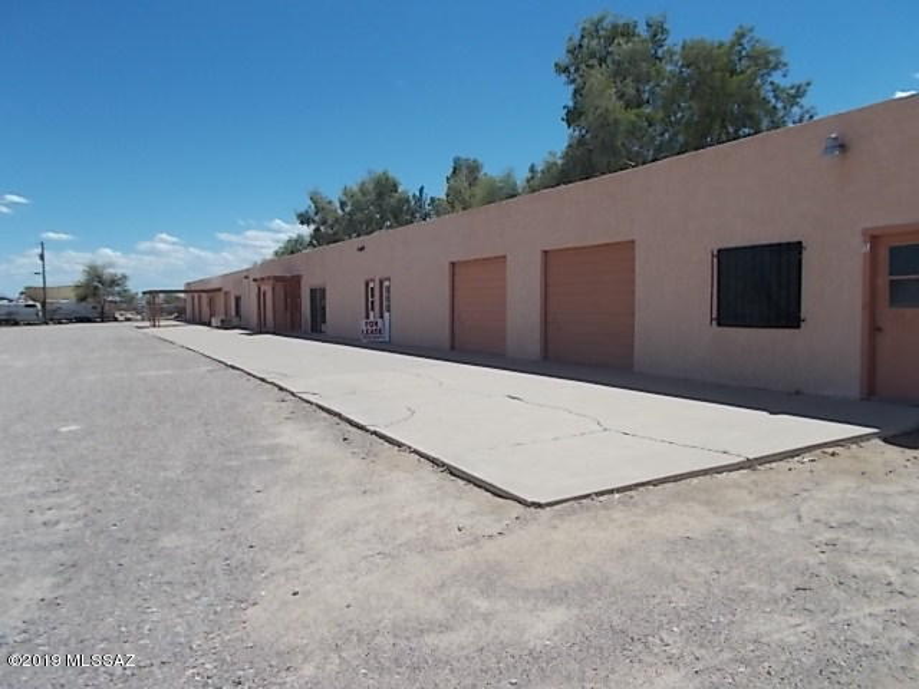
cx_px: 460
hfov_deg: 67.3
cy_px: 344
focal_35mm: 26
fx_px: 690
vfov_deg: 53.1
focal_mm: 4.6
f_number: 8
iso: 80
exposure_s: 1/200
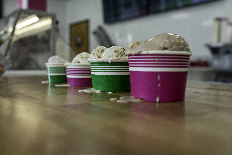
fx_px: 226
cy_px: 78
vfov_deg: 37.9
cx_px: 116
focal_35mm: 35
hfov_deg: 54.4
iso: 320
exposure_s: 1/200
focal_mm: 35
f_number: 3.5
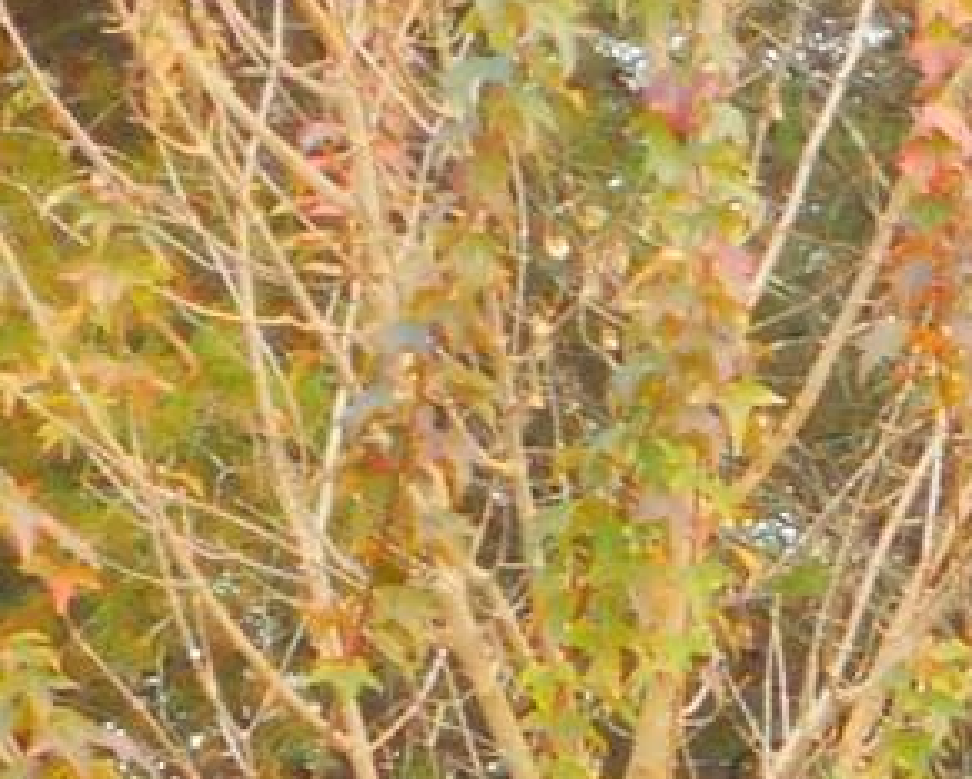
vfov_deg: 3.4
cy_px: 1258
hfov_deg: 4.1
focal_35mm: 458
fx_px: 13184
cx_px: 3169
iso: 280
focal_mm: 12
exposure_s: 1/60
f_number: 5.3
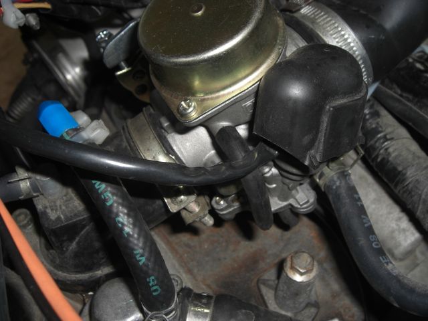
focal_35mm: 38
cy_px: 160
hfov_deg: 49.0
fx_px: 470
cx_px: 214
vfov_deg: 37.7
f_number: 4
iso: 80
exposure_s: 1/60
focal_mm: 7.9
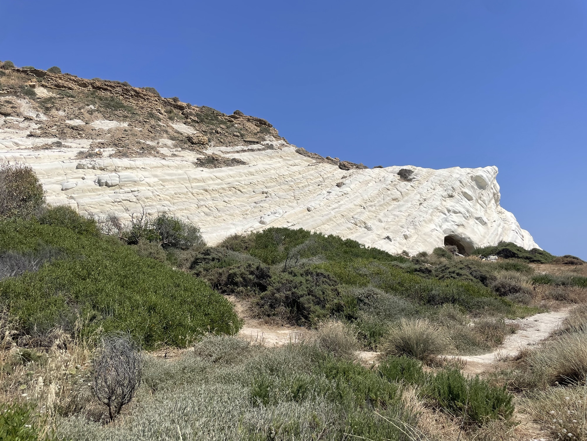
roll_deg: +0.5
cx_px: 294
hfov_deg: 67.3
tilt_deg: +8.0
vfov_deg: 53.1
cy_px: 220
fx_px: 441
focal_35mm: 26
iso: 32
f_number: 1.6
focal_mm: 4.2
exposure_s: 1/6897
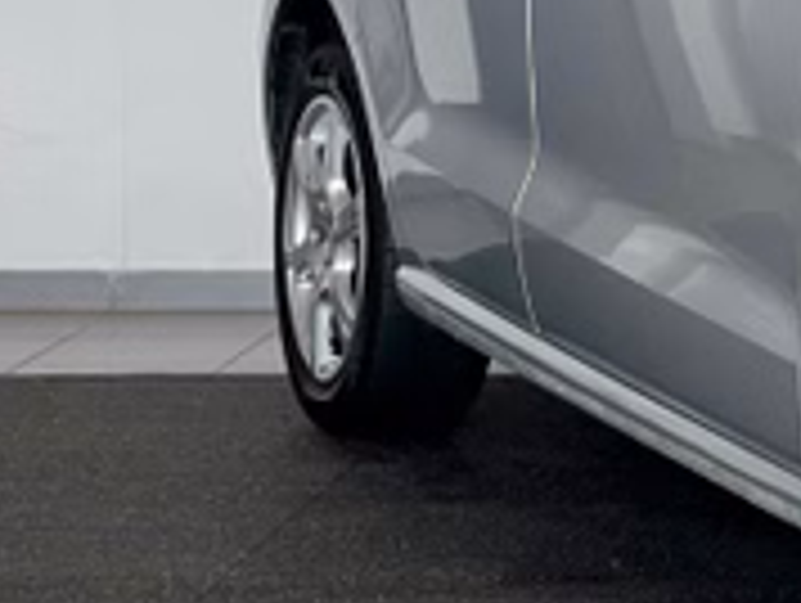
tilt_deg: -4.2
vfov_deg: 6.5
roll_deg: -0.3
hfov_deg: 8.3
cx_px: 1318
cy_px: -4
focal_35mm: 230
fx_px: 5329
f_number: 2.2
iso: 32
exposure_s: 1/121
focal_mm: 7.5
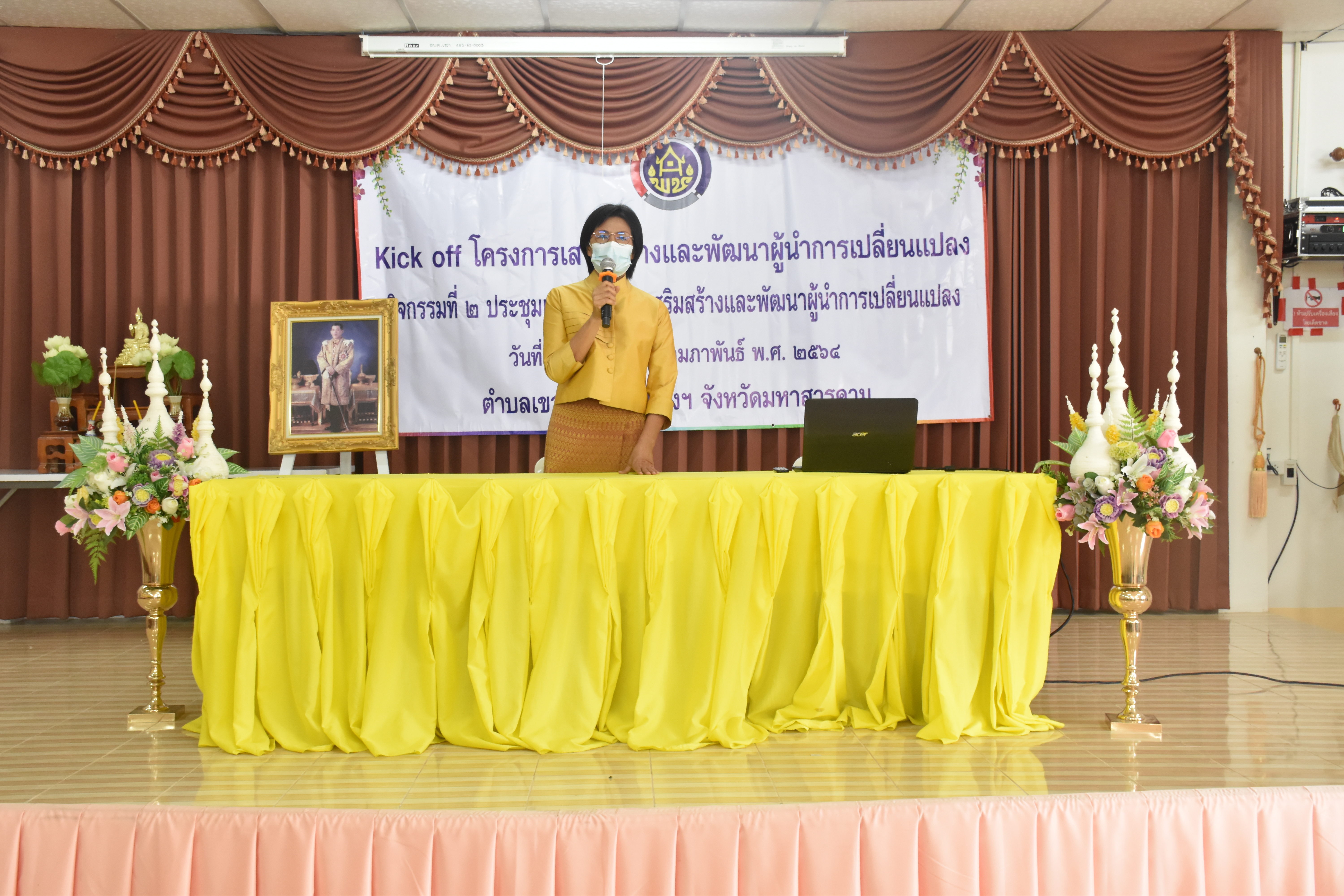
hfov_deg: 49.6
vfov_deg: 34.2
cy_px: 448
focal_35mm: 39
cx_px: 672
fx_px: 1456
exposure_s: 1/50
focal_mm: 26
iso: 2000
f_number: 6.3
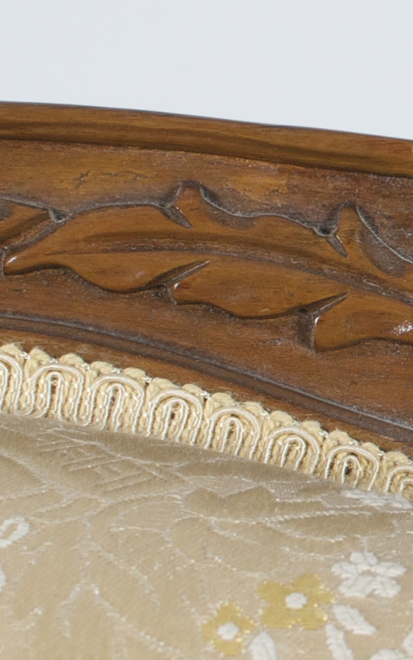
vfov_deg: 9.2
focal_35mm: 228
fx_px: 4108
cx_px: 809
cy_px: 297
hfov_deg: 5.6
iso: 100
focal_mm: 35
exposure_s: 1/125
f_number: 6.3
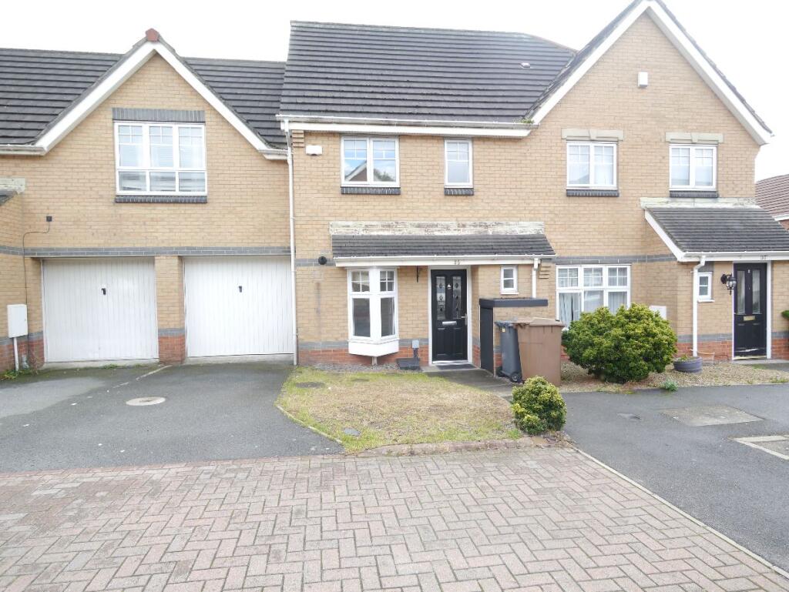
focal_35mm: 20
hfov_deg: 81.7
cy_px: 296
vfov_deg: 66.0
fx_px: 456
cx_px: 394
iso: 160
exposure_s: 1/100
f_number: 4.5
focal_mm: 10
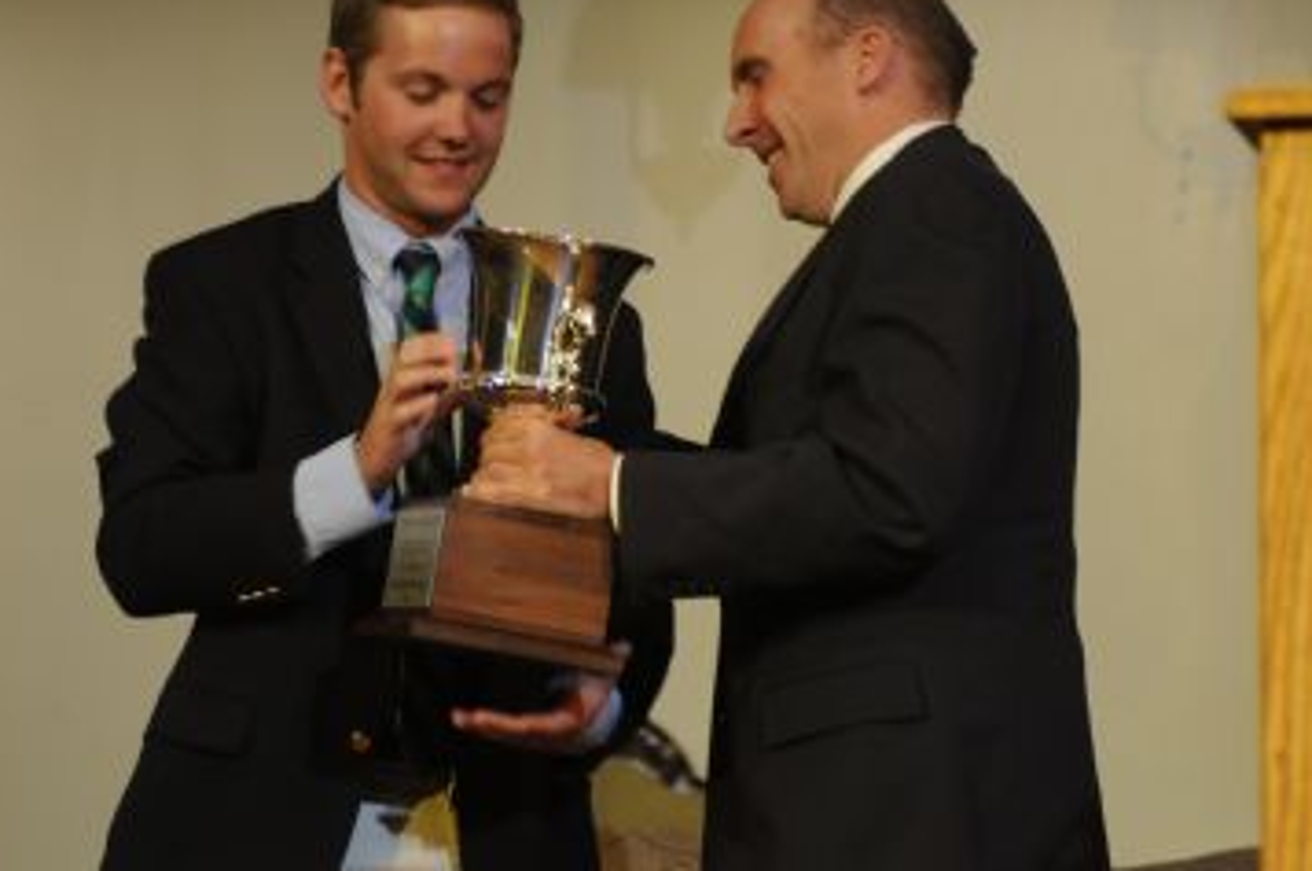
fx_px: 5350
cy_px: 364
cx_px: 412
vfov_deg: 9.3
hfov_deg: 14.0
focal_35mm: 147
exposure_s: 1/80
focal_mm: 70
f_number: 2.8
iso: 800
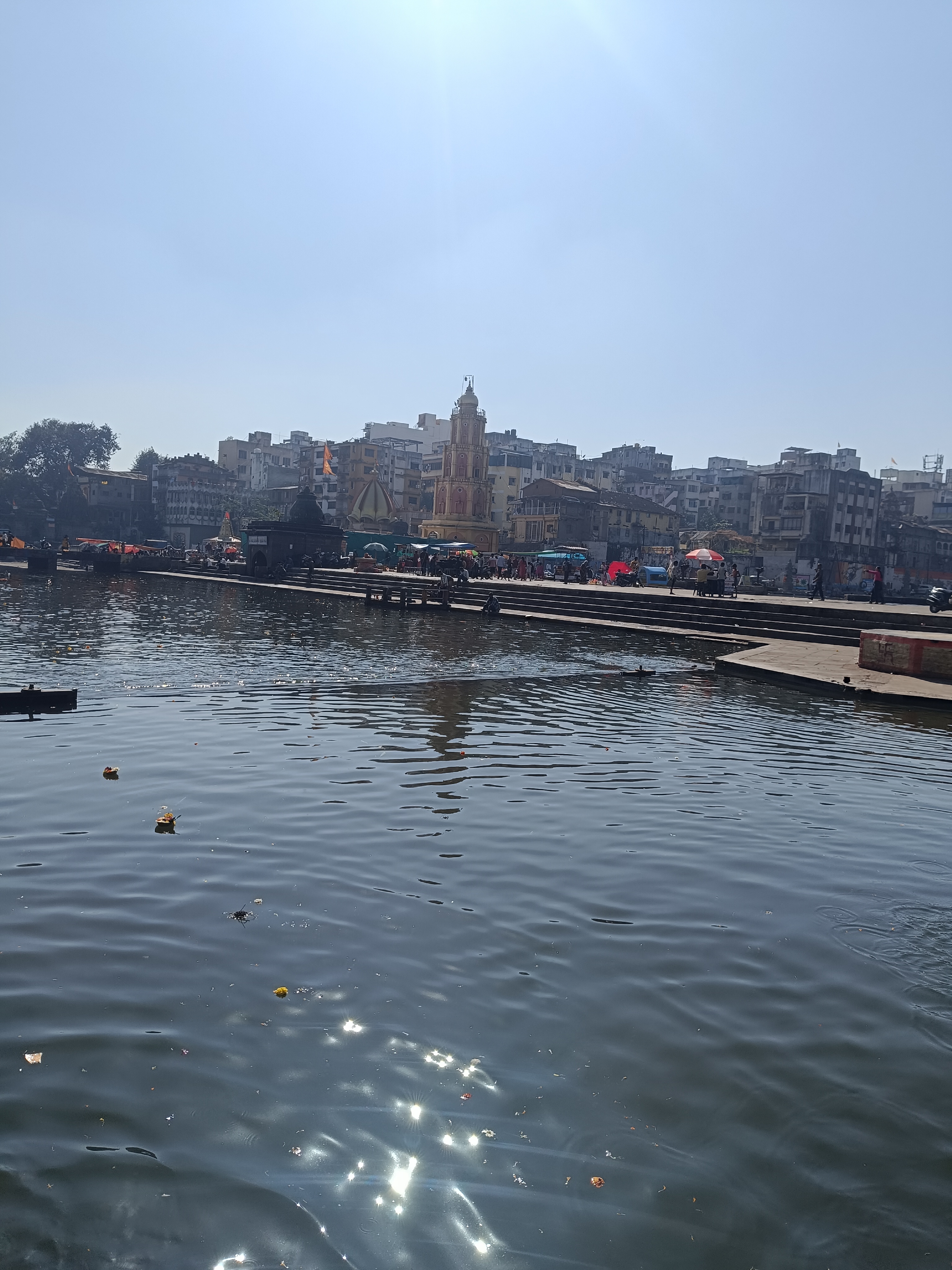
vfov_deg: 71.6
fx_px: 880
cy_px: 635
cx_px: 476
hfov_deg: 56.8
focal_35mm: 24
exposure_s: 1/4149
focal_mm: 5.59
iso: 50
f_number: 1.88
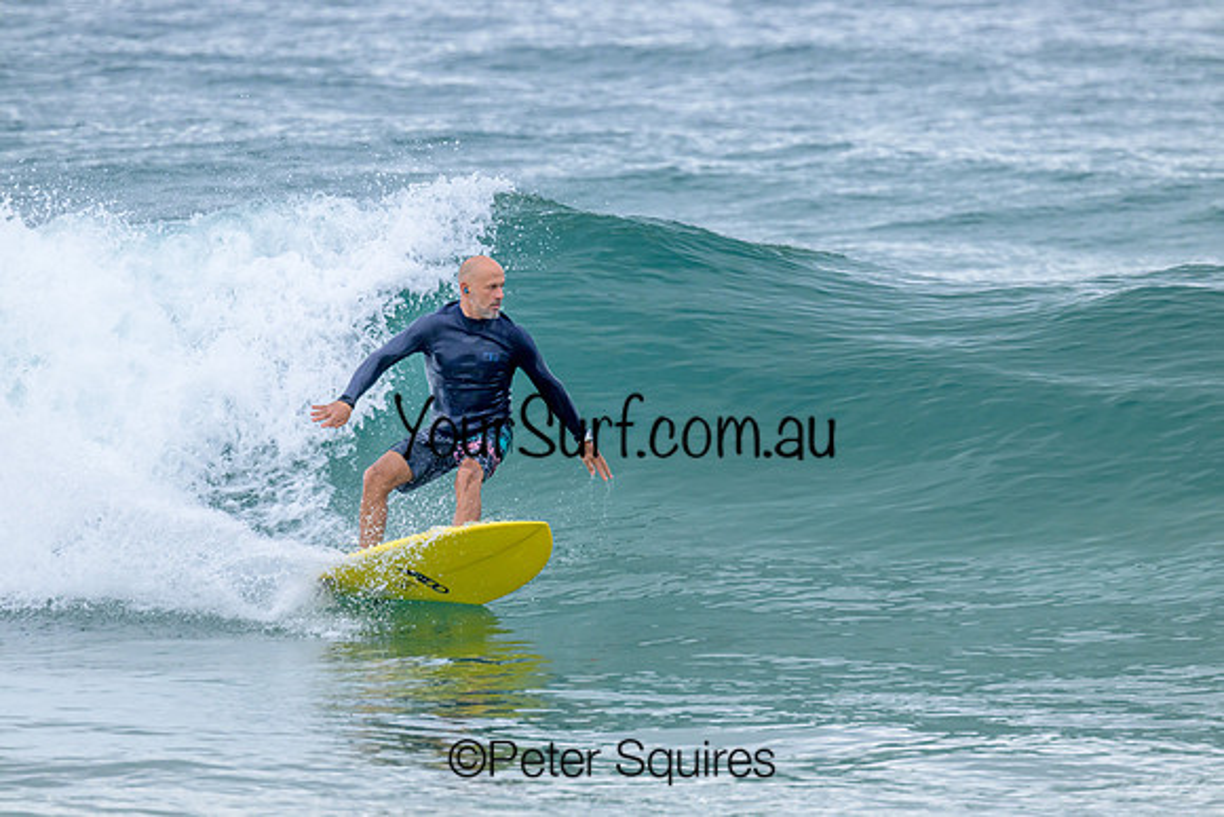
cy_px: 408
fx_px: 21242
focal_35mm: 625
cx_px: 612
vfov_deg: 2.2
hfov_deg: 3.3
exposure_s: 1/2000
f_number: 11
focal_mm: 610
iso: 1800
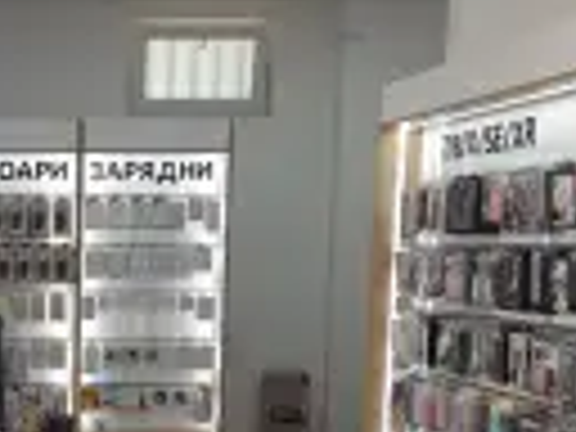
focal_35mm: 78
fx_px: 1298
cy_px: 432
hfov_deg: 23.8
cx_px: -22
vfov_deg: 18.4
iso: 37
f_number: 2
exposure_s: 1/50
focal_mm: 4.6
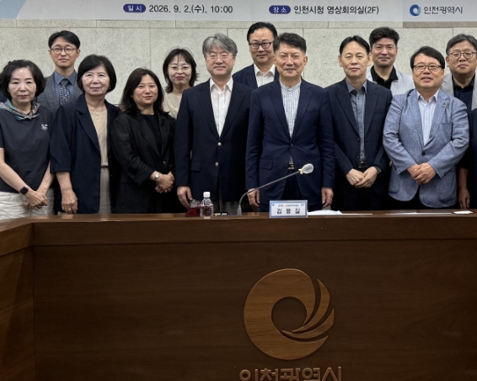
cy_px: 122
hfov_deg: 34.8
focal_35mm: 53
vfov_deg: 28.4
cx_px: 343
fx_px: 748
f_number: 1.78
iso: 200
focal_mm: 6.76
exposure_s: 1/215
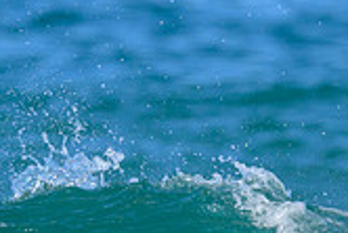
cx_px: 85
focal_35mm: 3825
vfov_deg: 0.4
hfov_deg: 0.5
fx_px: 37006
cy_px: 297
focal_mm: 800
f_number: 6.3
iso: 500
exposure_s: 1/2000
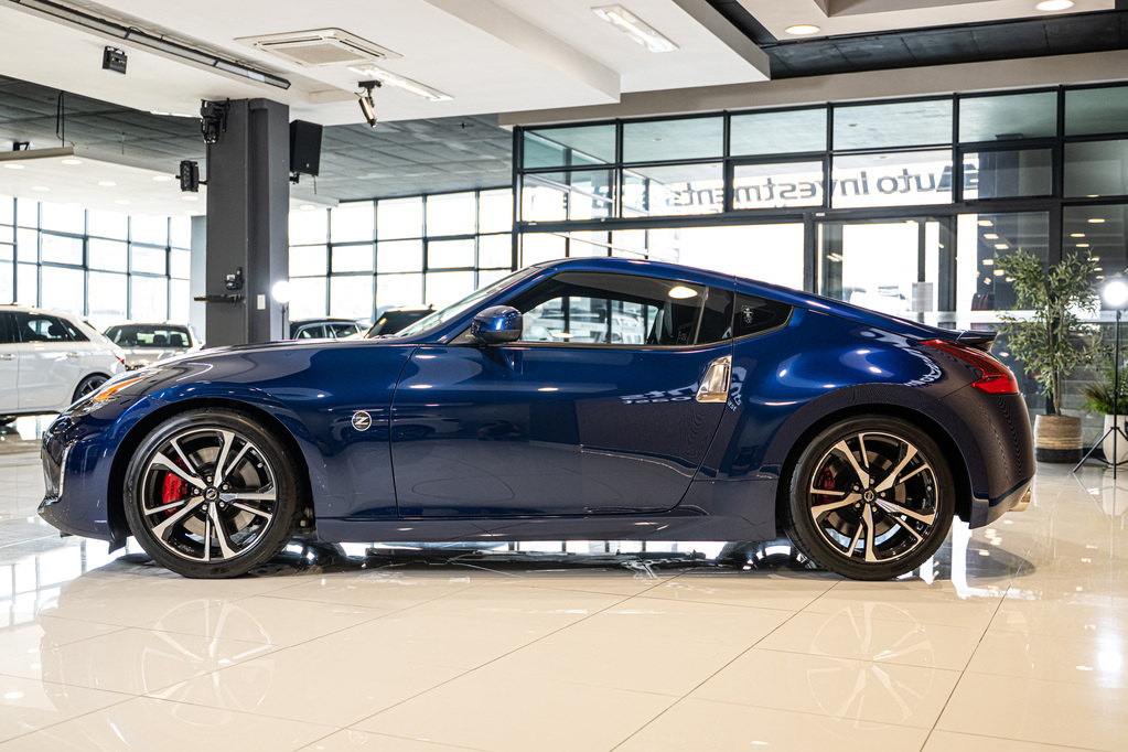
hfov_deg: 50.7
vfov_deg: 35.1
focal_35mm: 38
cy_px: 376
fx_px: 1191
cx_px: 564
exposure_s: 1/160
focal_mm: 38
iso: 640
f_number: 2.8
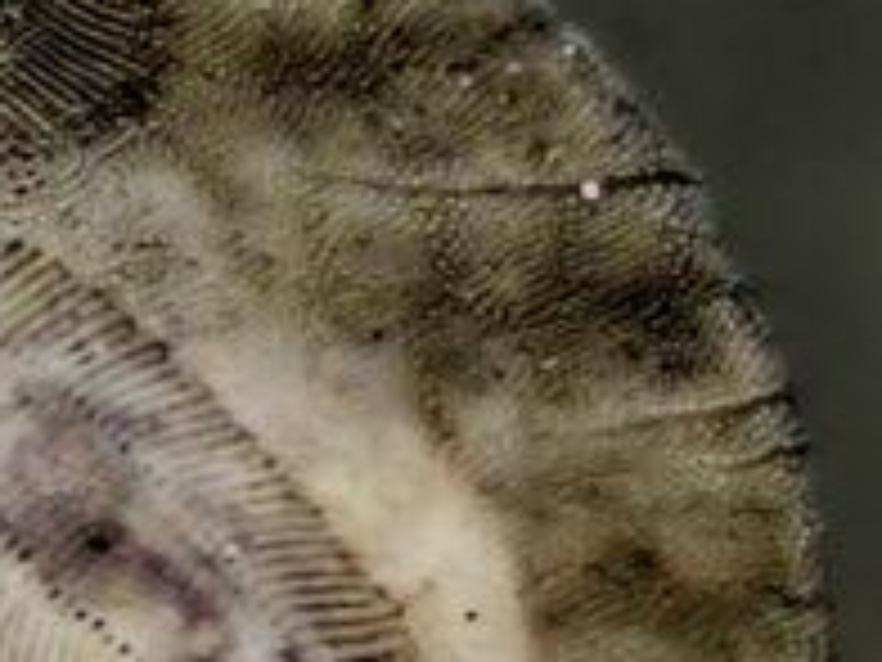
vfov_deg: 12.0
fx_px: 3058
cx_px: -522
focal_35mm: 120
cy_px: 847
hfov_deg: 15.0
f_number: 1.7
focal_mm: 6.3
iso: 10
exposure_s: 1/909
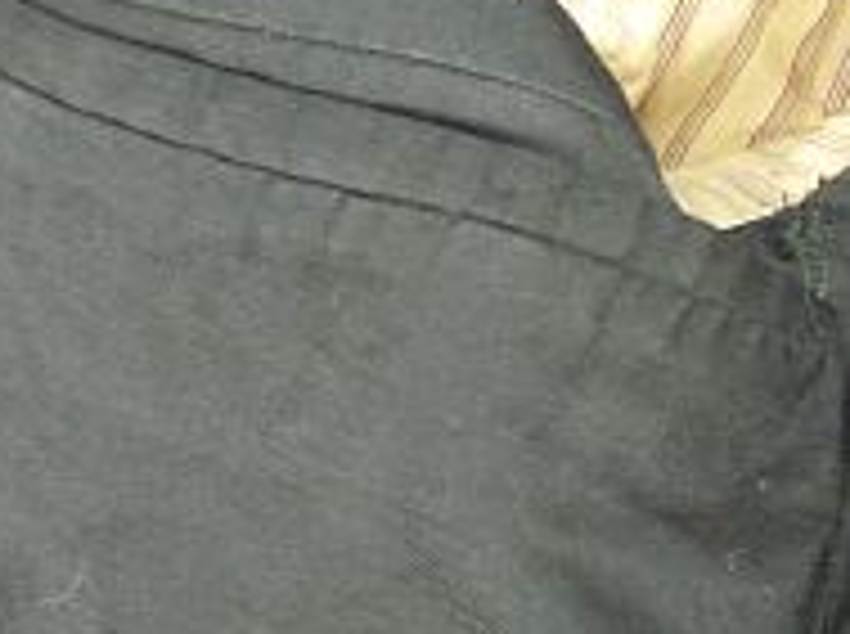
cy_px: -85
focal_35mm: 140
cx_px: 1520
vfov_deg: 10.4
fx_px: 3431
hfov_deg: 12.8
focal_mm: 5.9
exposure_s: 1/25
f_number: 3.6
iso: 400
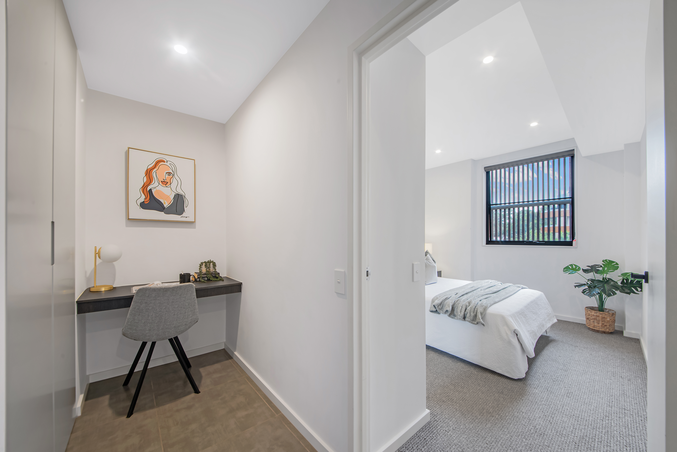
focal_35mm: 12
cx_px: 338
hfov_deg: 112.6
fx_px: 226
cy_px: 226
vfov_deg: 90.0
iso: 320
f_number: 16
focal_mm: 12
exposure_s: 1/3
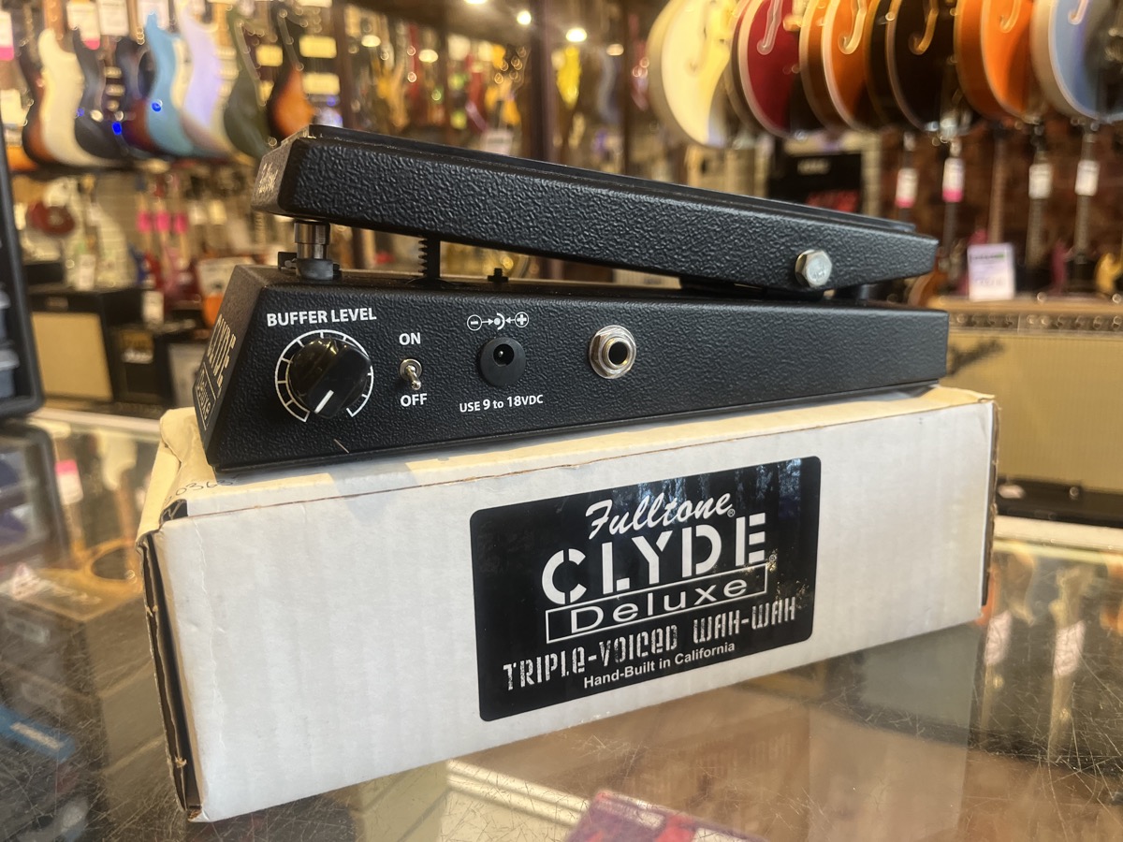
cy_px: 421
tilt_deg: -13.8
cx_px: 562
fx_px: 843
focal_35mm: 26
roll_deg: +2.3
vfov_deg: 53.1
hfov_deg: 67.3
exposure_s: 1/60
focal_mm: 5.1
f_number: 1.6
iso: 160
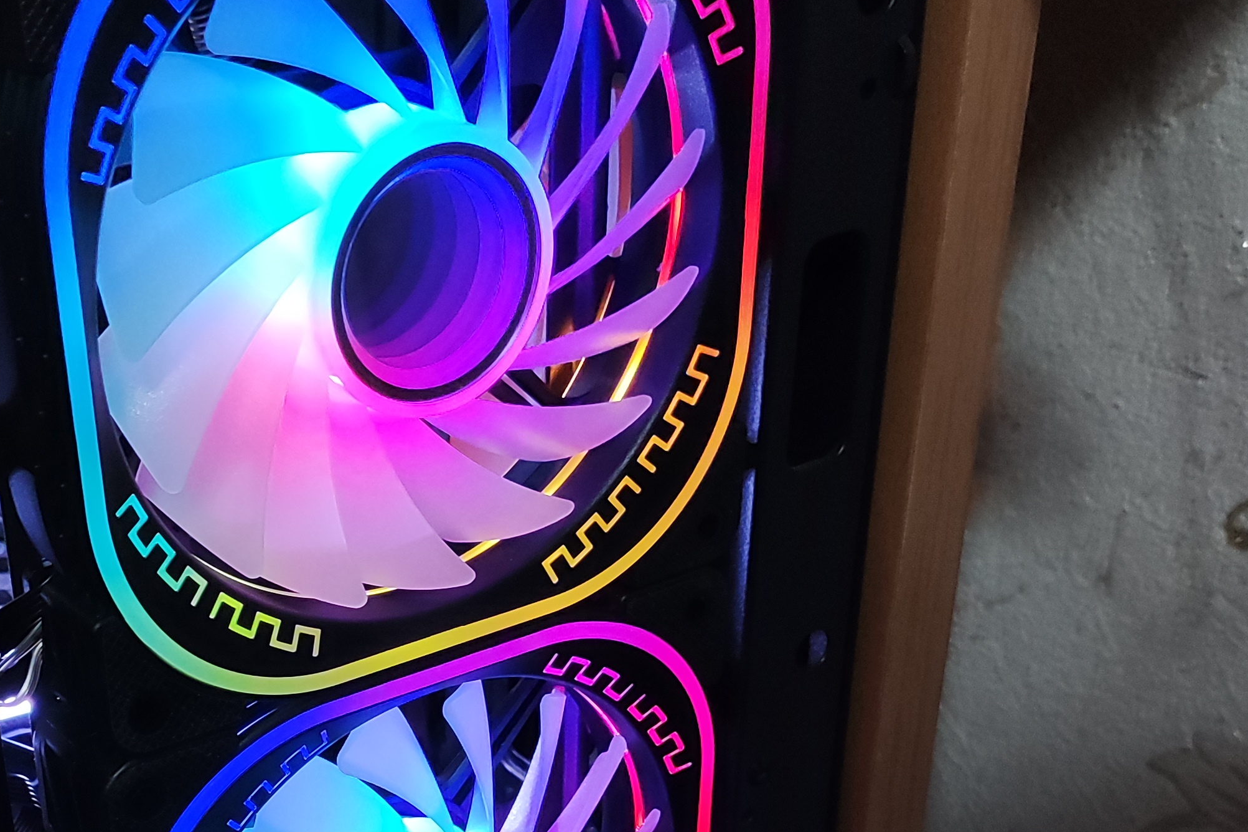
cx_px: 335
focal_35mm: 60
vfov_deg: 21.7
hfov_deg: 32.9
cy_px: 853
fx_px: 2080
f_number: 1.79
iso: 557
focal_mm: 4.71
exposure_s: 1/33
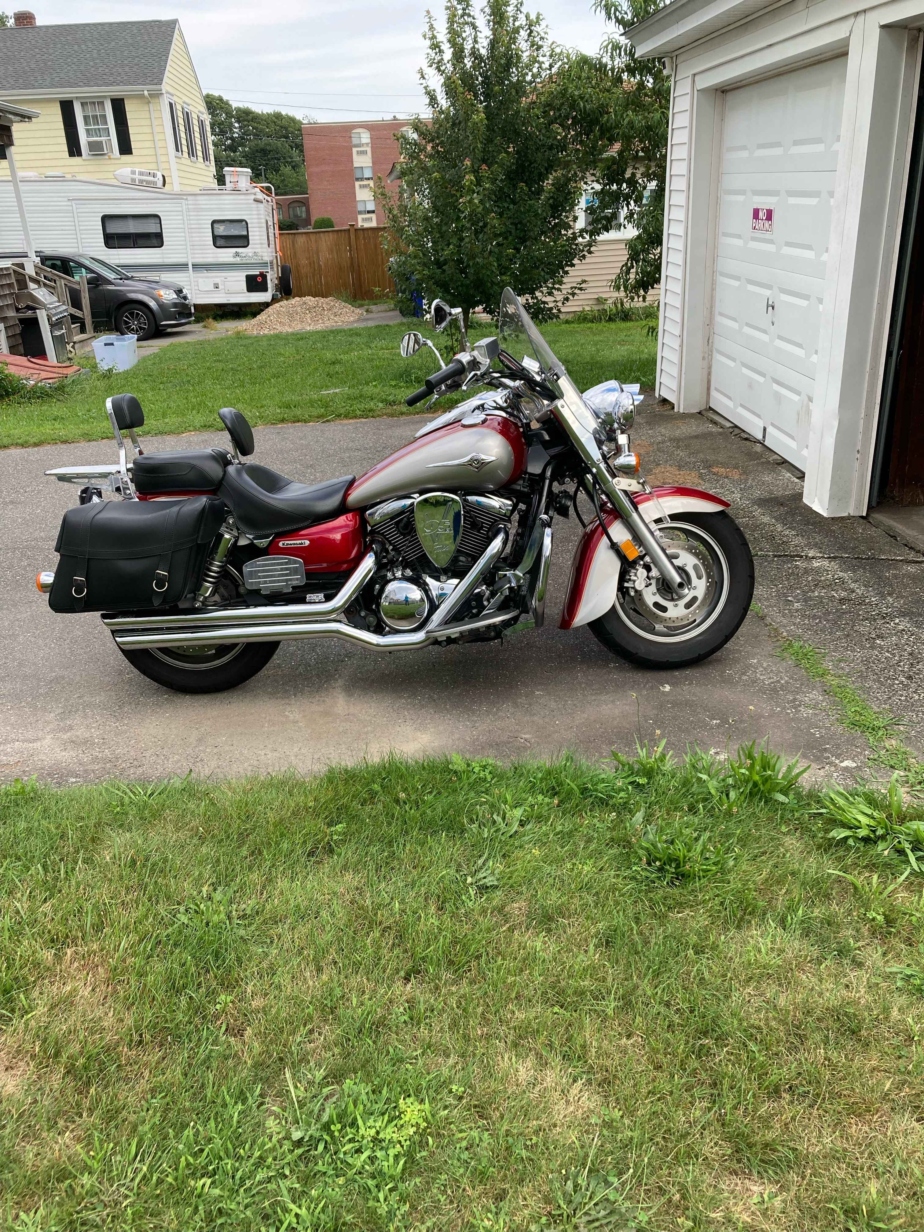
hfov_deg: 49.7
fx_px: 997
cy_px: 616
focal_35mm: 28
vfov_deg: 63.4
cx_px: 462
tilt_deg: -21.0
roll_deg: +2.1
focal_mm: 4
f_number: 1.8
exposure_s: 1/378
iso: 20
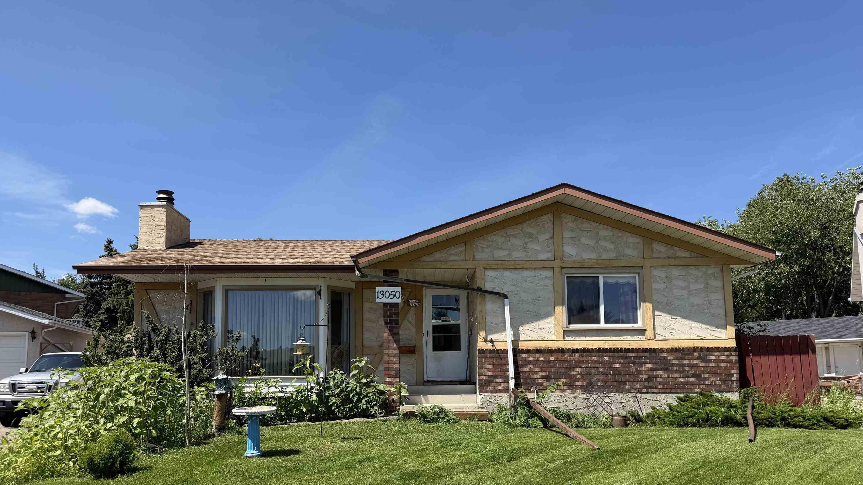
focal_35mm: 27
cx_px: 438
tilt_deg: +5.7
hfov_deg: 69.9
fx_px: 618
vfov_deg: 42.4
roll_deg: +0.7
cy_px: 320
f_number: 1.78
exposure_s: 1/3584
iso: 80
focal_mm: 6.76
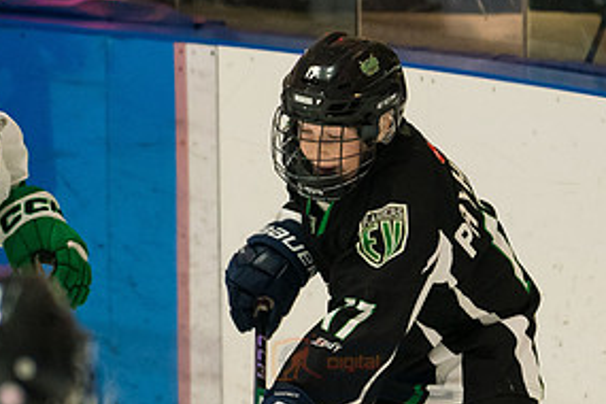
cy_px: 224
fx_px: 10486
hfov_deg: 3.3
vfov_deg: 2.2
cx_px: 582
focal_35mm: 623
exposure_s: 1/1000
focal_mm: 150
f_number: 2.8
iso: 2000
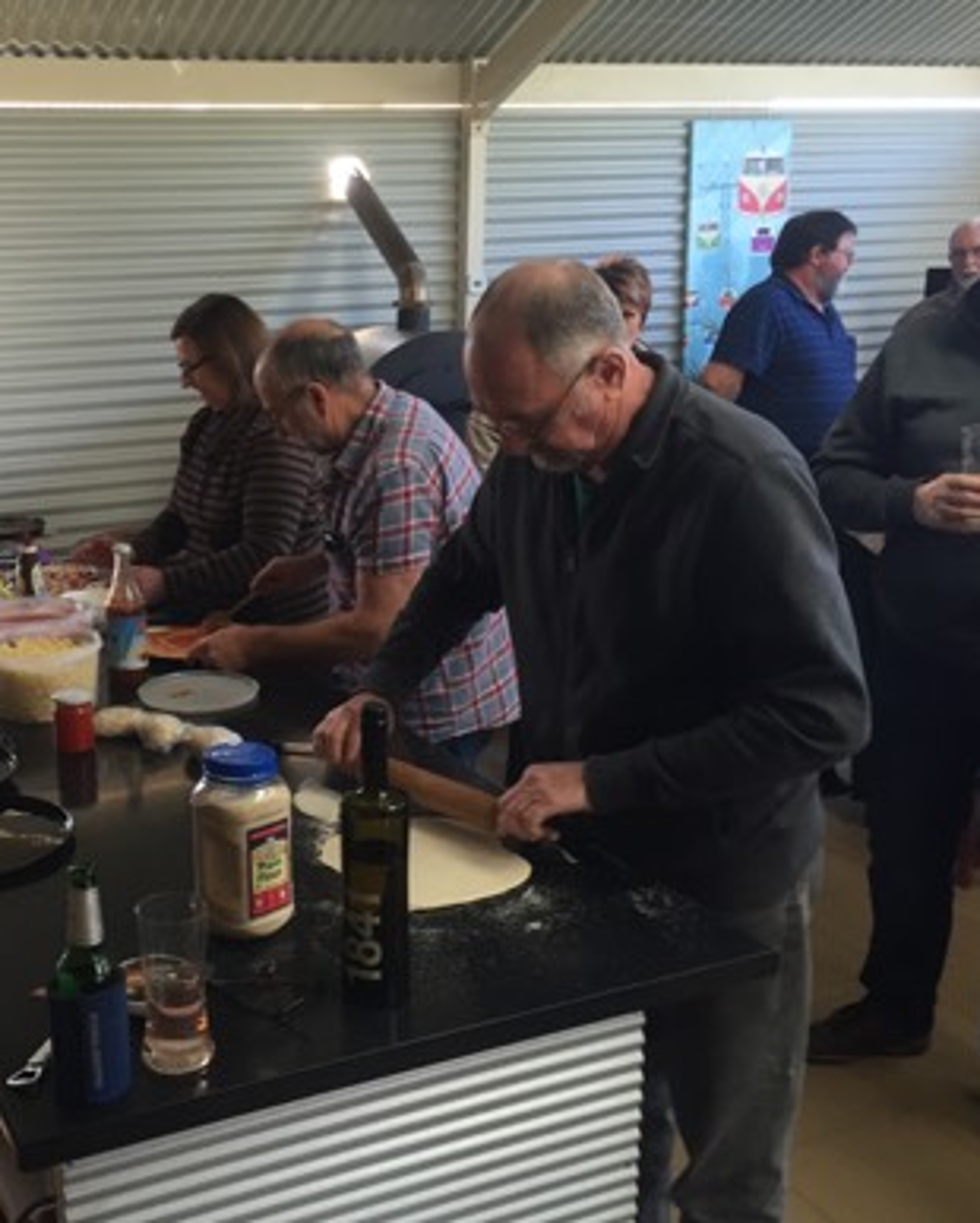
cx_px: 190
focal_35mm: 38
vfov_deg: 47.9
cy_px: 610
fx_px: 1377
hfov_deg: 37.7
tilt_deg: -14.0
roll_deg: +2.1
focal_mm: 4.15
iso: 80
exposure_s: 1/30
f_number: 2.2
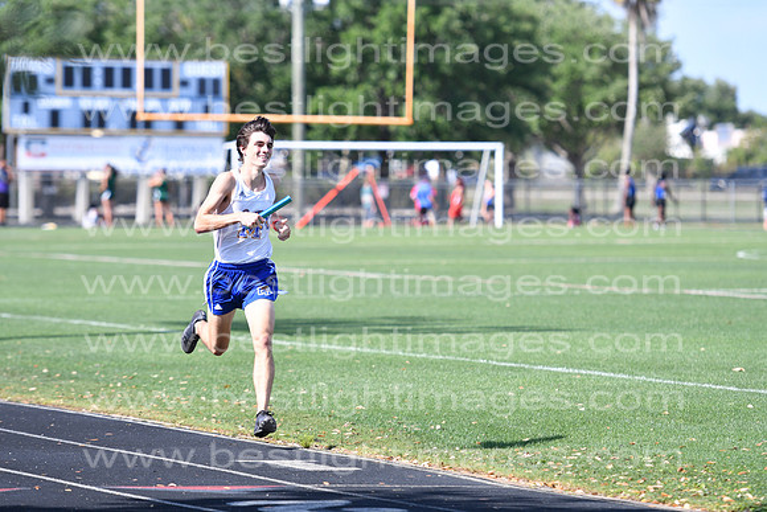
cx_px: 384
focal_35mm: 248
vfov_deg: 5.6
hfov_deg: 8.3
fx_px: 5274
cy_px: 256
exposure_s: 1/1600
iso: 200
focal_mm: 165
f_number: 4
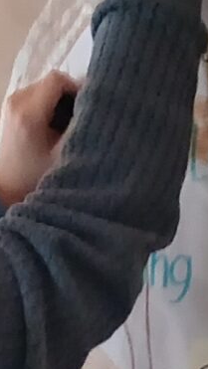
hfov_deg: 6.0
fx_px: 1988
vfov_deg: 9.5
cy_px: 858
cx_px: 122
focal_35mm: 203
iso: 1562
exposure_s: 1/20
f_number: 1.8
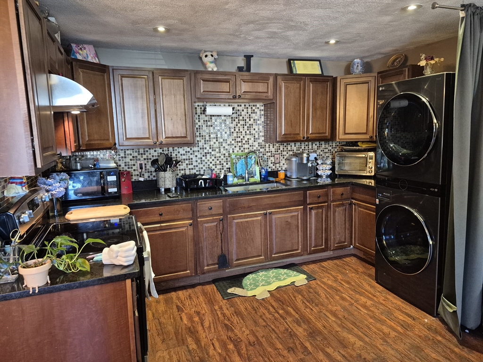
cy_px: 181
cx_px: 242
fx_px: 321
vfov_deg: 58.9
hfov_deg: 73.9
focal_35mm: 23
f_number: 1.8
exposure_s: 1/60
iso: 1000
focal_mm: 5.4
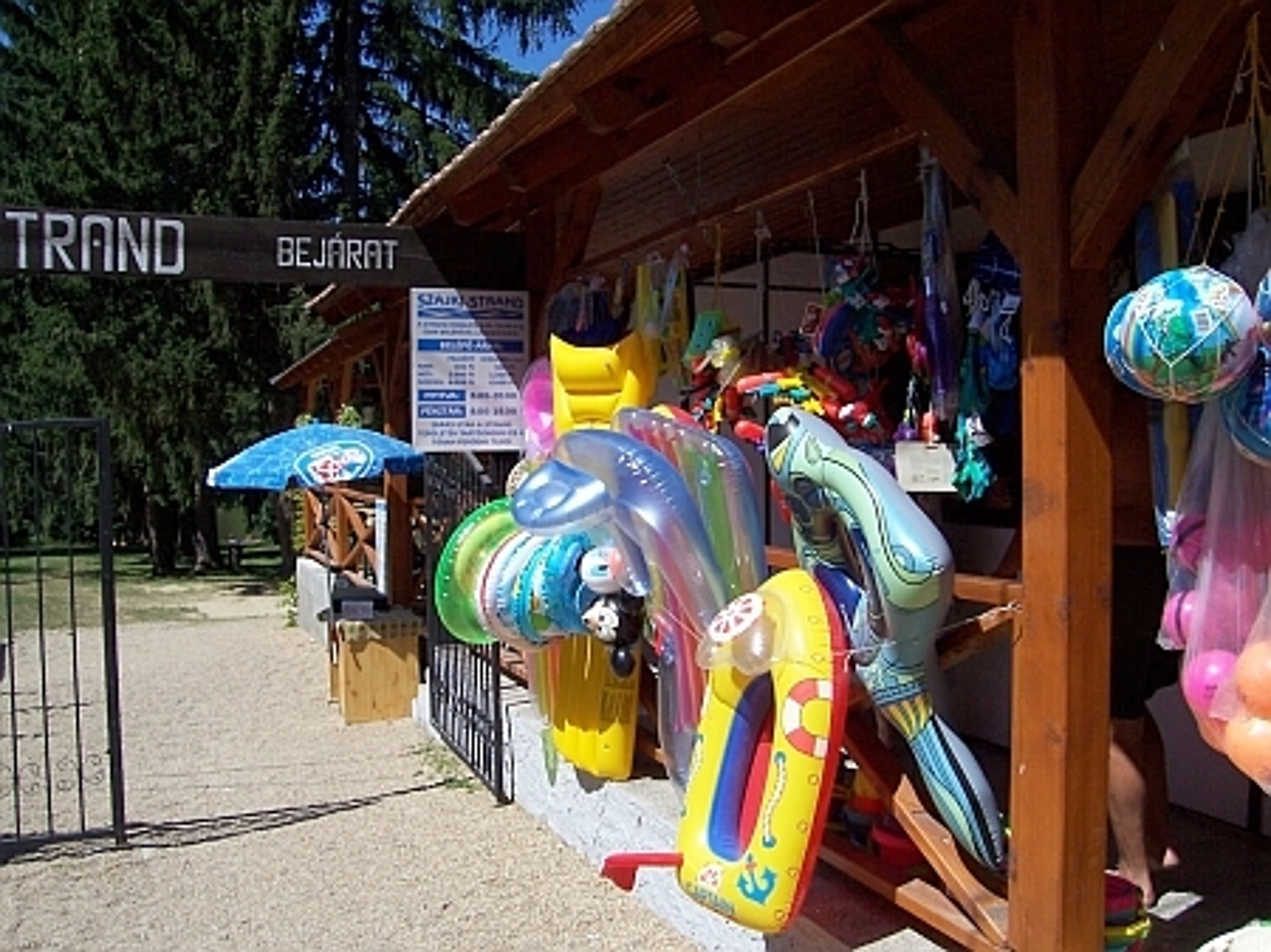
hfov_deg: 54.0
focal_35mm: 34
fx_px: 1248
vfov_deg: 41.8
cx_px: 636
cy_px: 476
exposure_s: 1/750
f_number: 5.6
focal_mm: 5.6
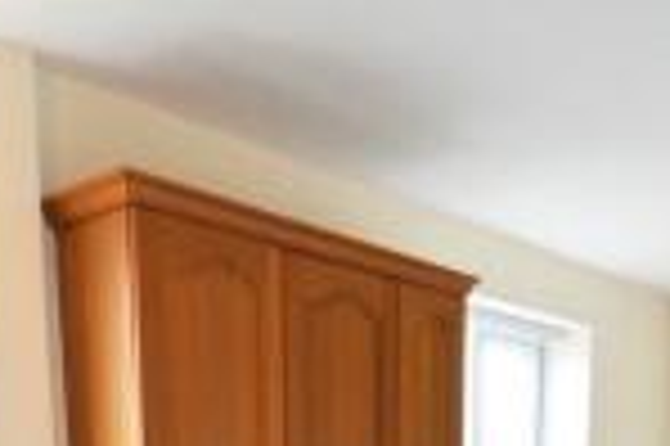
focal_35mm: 48
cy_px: 710
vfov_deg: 22.0
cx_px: 427
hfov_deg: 40.8
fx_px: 892
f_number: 5.6
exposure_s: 1/50
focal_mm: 10
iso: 400
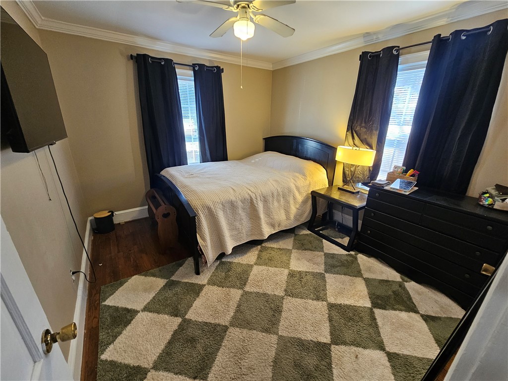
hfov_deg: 106.2
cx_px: 254
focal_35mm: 13
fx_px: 191
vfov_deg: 89.9
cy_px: 190
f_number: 2.2
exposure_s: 1/60
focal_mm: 2.2
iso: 200
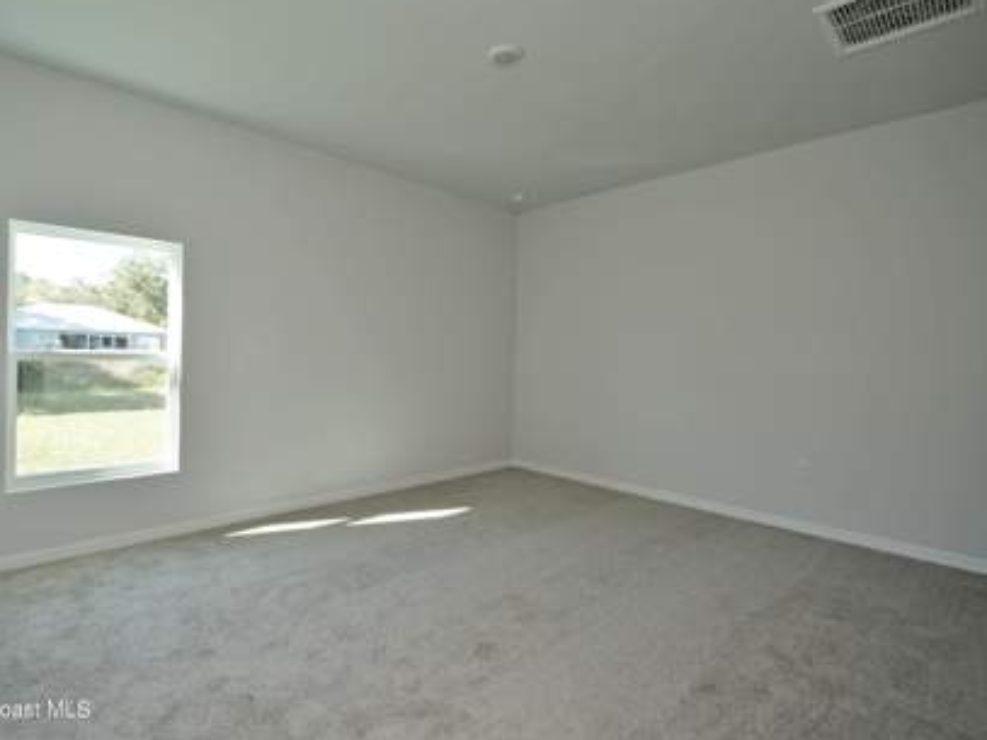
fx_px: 485
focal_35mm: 17
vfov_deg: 74.7
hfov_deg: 90.5
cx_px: 424
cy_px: 354
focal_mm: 10
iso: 200
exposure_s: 1/60
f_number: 4
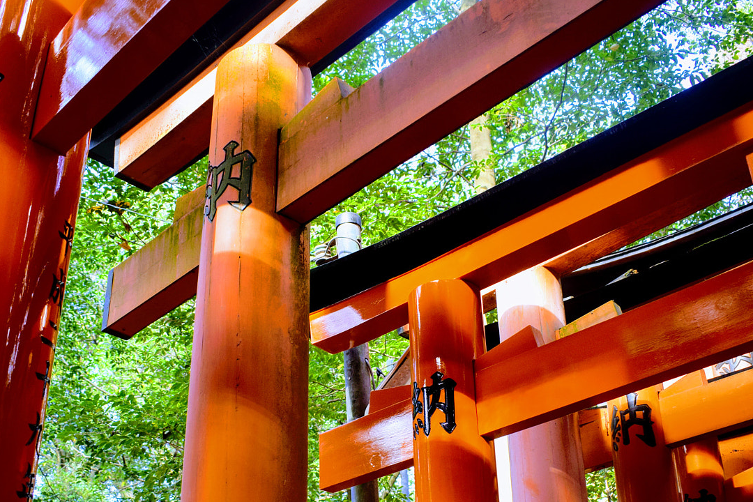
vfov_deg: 33.1
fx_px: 837
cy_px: 330
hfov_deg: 48.4
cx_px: 359
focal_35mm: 40
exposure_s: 1/80
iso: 400
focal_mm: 18
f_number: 4.5
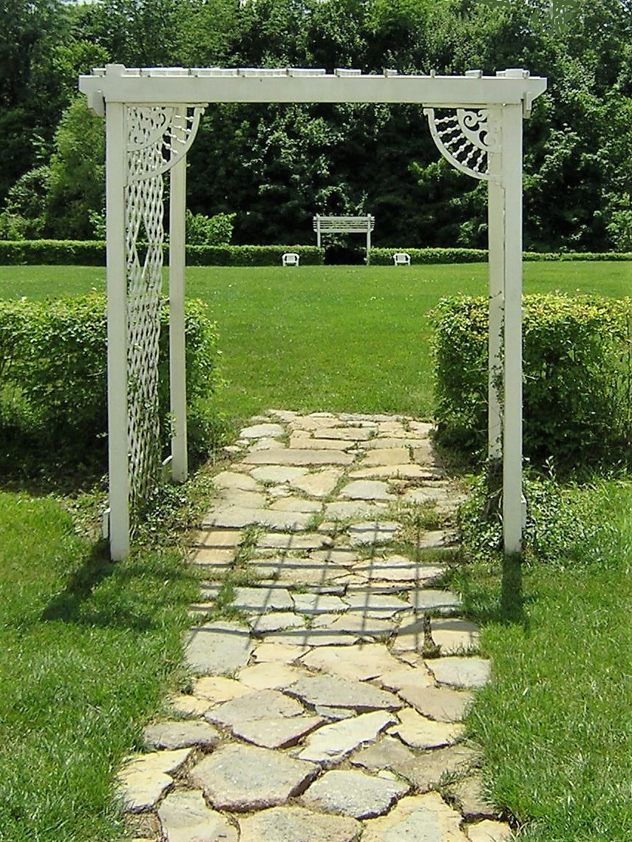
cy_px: 421
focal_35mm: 36
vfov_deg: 51.4
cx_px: 316
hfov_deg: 39.7
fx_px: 876
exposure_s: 1/353
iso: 100
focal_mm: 4.7
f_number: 5.2
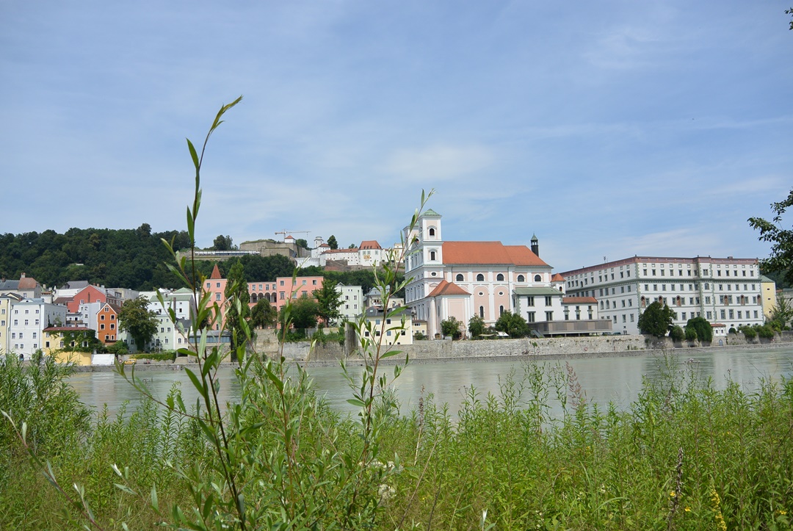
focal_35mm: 29
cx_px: 396
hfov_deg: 63.6
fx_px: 640
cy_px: 266
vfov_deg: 45.1
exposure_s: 1/1250
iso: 100
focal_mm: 11
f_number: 4
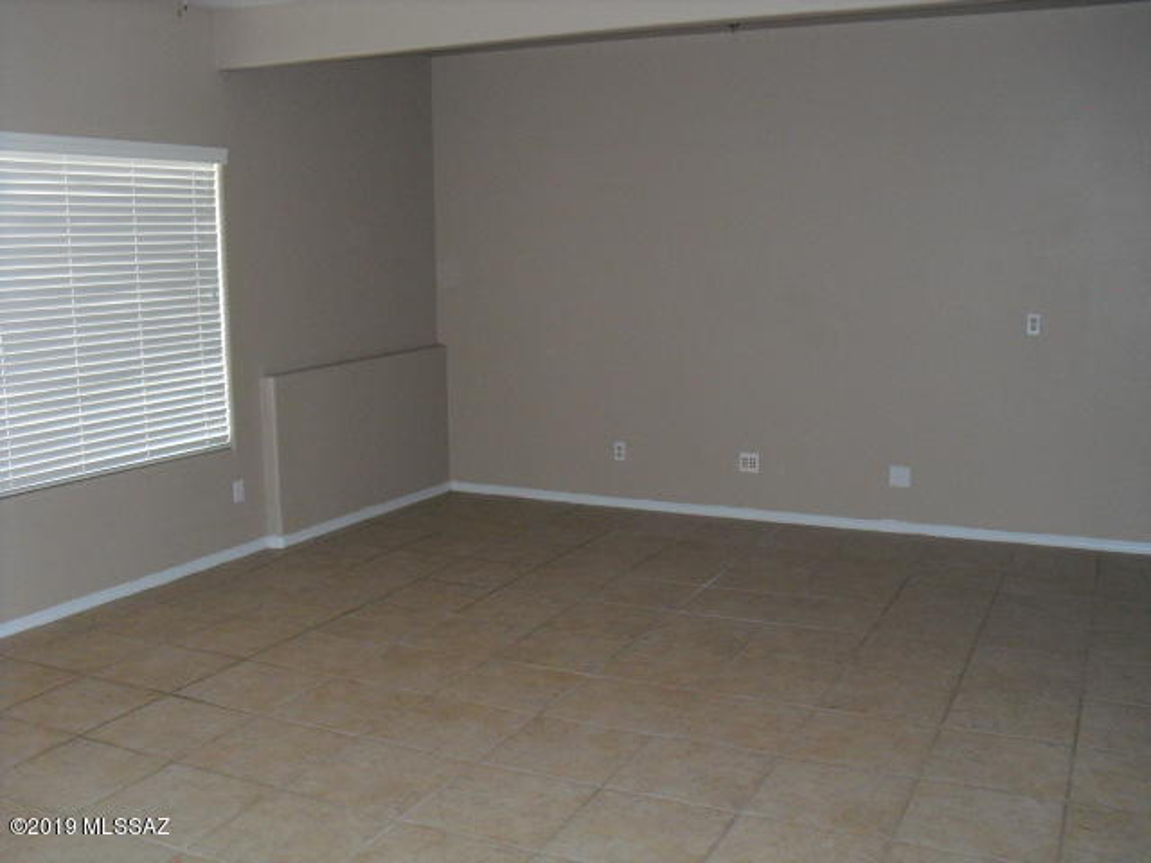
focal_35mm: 36
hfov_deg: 51.4
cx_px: 576
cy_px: 432
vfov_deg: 39.7
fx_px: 1197
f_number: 3.1
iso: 400
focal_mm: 6.3
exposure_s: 1/60
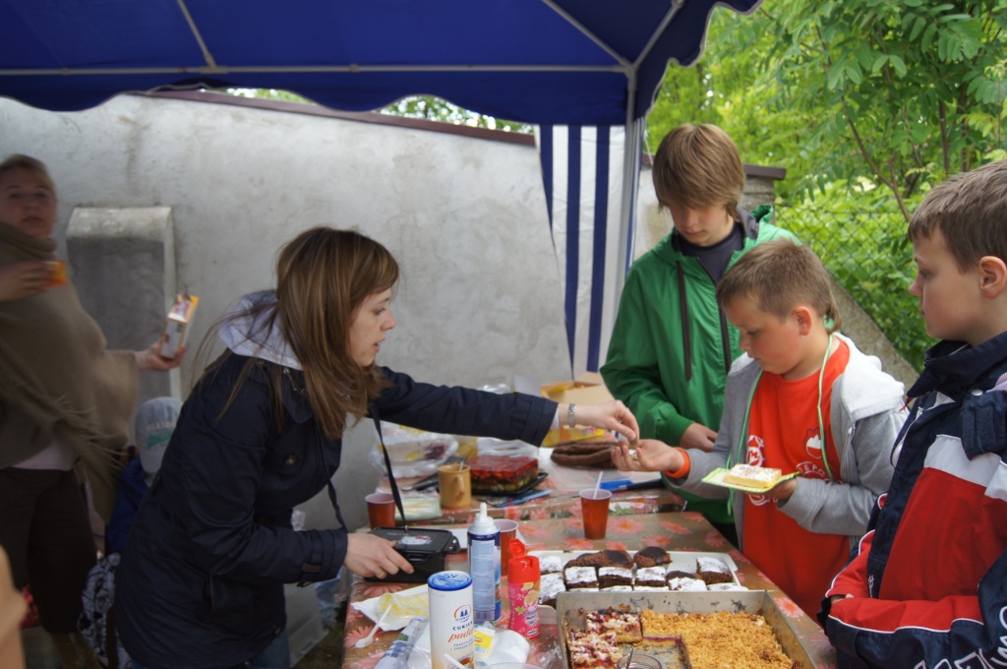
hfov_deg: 62.0
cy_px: 334
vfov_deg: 43.5
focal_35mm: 30
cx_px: 504
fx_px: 838
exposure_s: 1/60
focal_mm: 20
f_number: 4
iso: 100
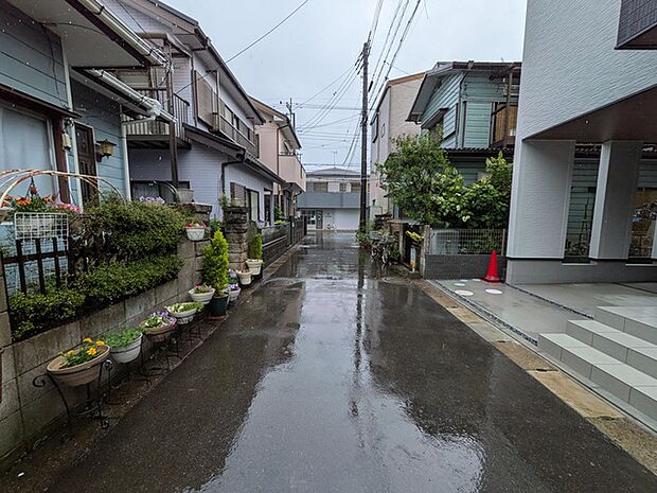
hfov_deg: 102.1
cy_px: 246
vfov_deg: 85.7
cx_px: 328
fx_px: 266
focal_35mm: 14
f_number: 2.2
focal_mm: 1.83
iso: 48
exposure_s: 1/1577
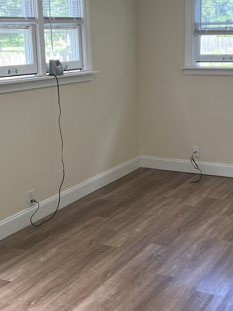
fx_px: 520
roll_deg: +0.5
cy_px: 134
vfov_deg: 33.2
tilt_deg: -9.3
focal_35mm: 58
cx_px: 158
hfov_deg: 25.1
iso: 100
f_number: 1.5
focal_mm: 5.7
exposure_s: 1/120
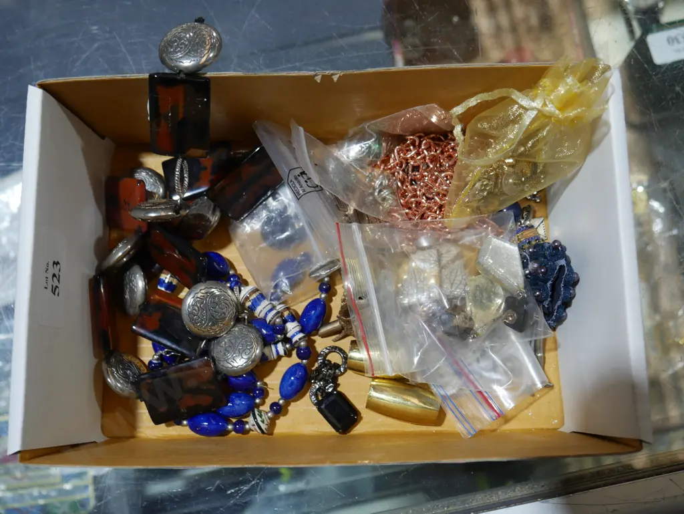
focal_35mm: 40
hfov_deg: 46.8
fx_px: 791
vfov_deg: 36.0
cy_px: 257
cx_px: 342
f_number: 4.5
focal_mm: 20
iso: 200
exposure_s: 1/60
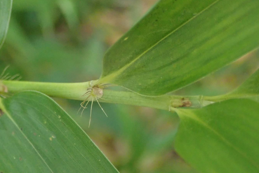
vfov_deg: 16.6
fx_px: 590
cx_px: 105
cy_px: 62
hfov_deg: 24.7
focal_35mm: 82
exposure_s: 1/50
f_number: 3.4
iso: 1000
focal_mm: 9.61
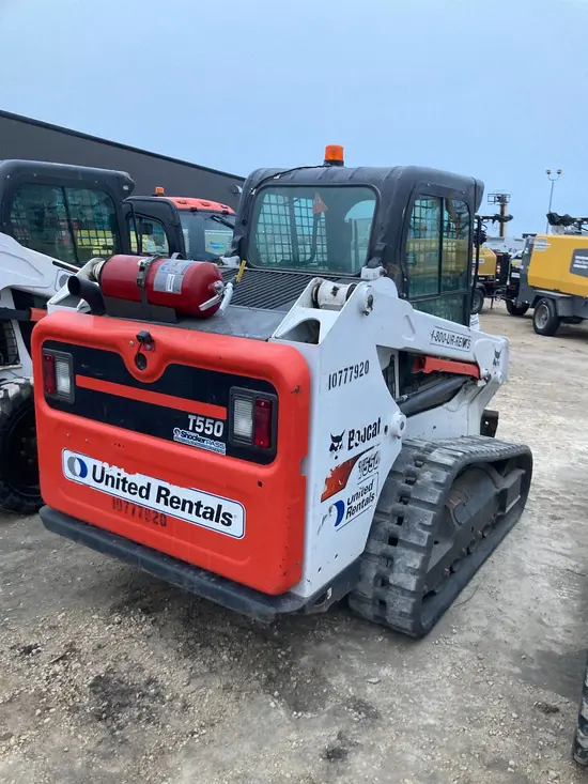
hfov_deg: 49.8
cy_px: 392
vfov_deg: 63.4
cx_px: 294
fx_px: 634
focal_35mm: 28
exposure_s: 1/60
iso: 160
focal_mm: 3.99
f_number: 1.8
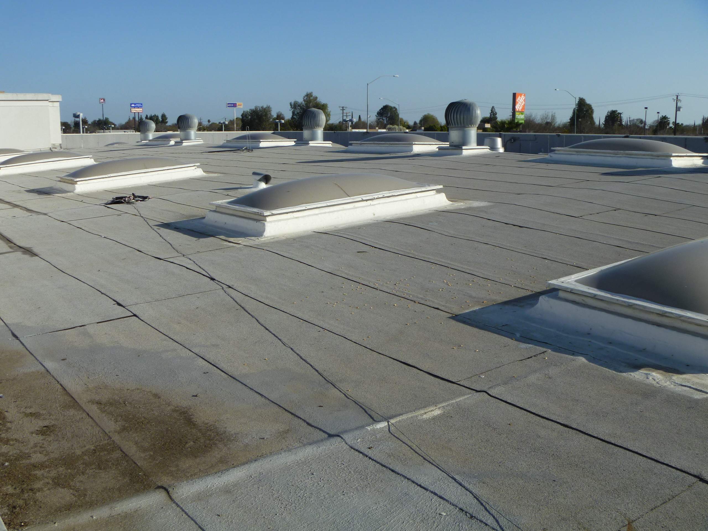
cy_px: 266
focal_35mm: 35
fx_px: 716
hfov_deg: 52.6
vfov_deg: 40.7
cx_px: 354
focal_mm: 6.3
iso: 80
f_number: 5.6
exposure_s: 1/400
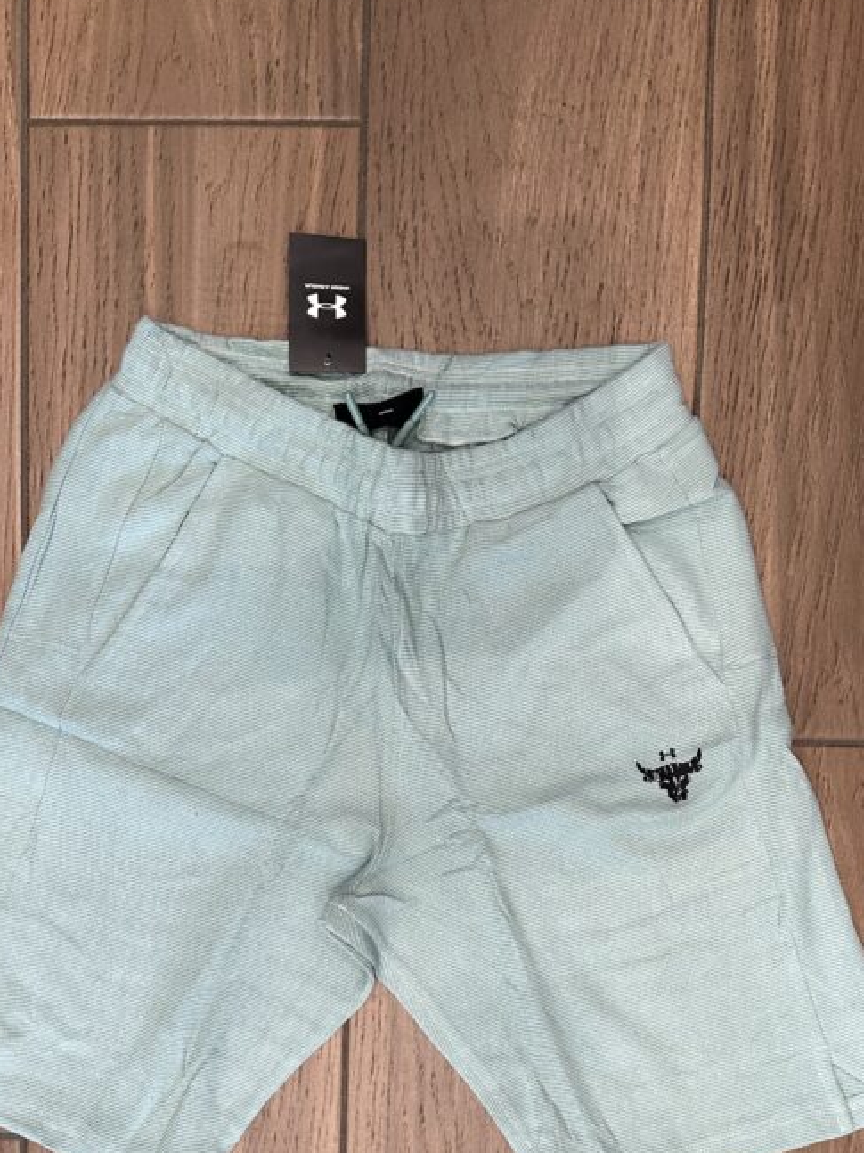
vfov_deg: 47.6
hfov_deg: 37.7
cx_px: 383
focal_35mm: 38
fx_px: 1265
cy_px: 829
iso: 160
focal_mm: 6.86
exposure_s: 1/100
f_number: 1.78
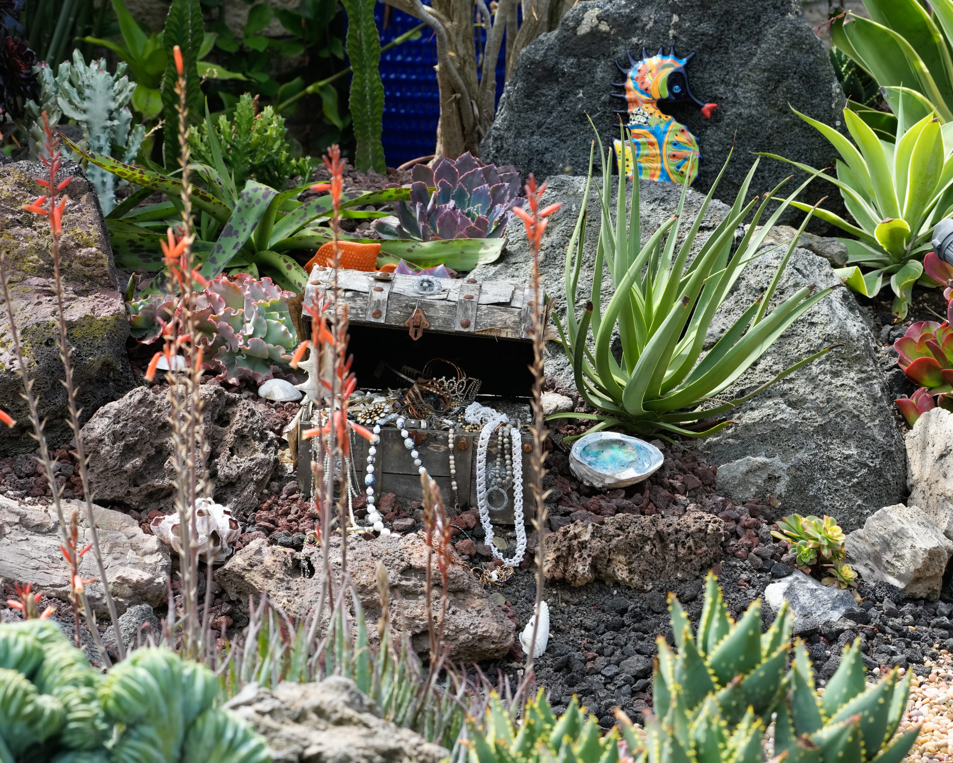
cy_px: 381
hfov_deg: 15.9
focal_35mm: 121
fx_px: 3413
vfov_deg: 12.7
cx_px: 452
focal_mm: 107
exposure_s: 1/400
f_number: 10
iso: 640
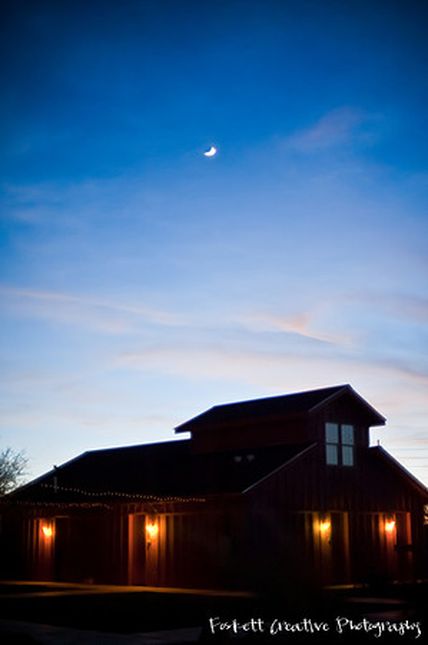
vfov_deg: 39.6
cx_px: 214
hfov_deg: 26.9
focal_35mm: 50
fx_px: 894
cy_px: 322
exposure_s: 1/100
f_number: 1.4
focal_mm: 50
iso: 1600
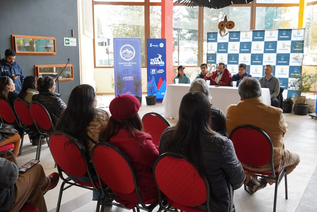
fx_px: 317
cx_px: 158
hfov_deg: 53.1
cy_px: 106
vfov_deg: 36.9
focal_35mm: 36
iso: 320
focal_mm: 24
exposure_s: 1/60
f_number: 4
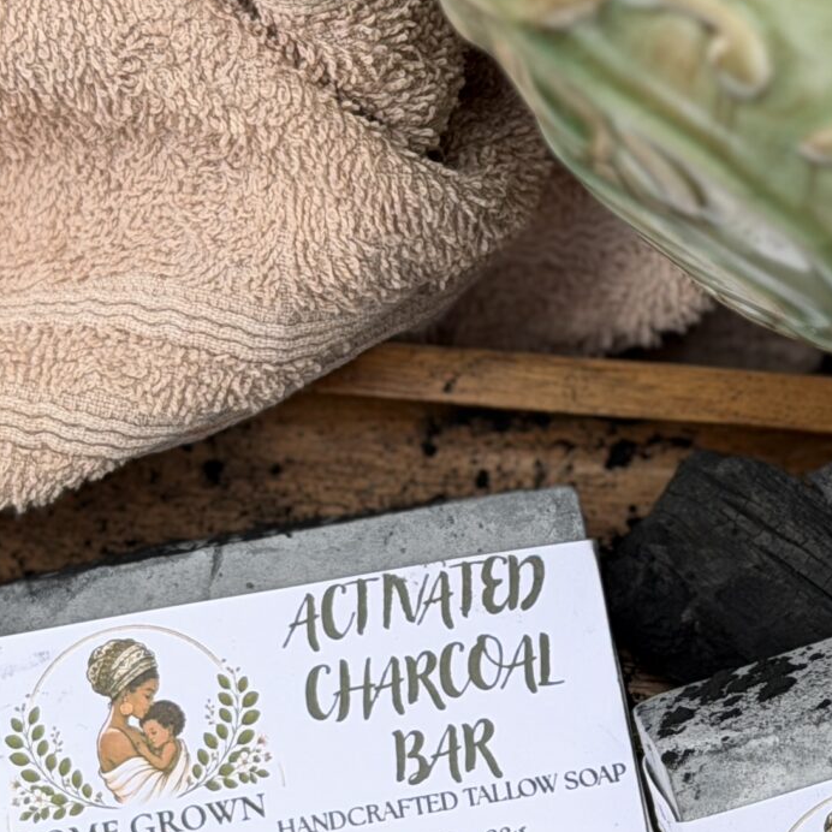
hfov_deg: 11.1
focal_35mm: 157
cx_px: 650
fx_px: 4269
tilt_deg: -74.7
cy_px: 655
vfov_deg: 11.1
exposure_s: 1/2208
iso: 64
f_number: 1.78
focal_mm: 6.76
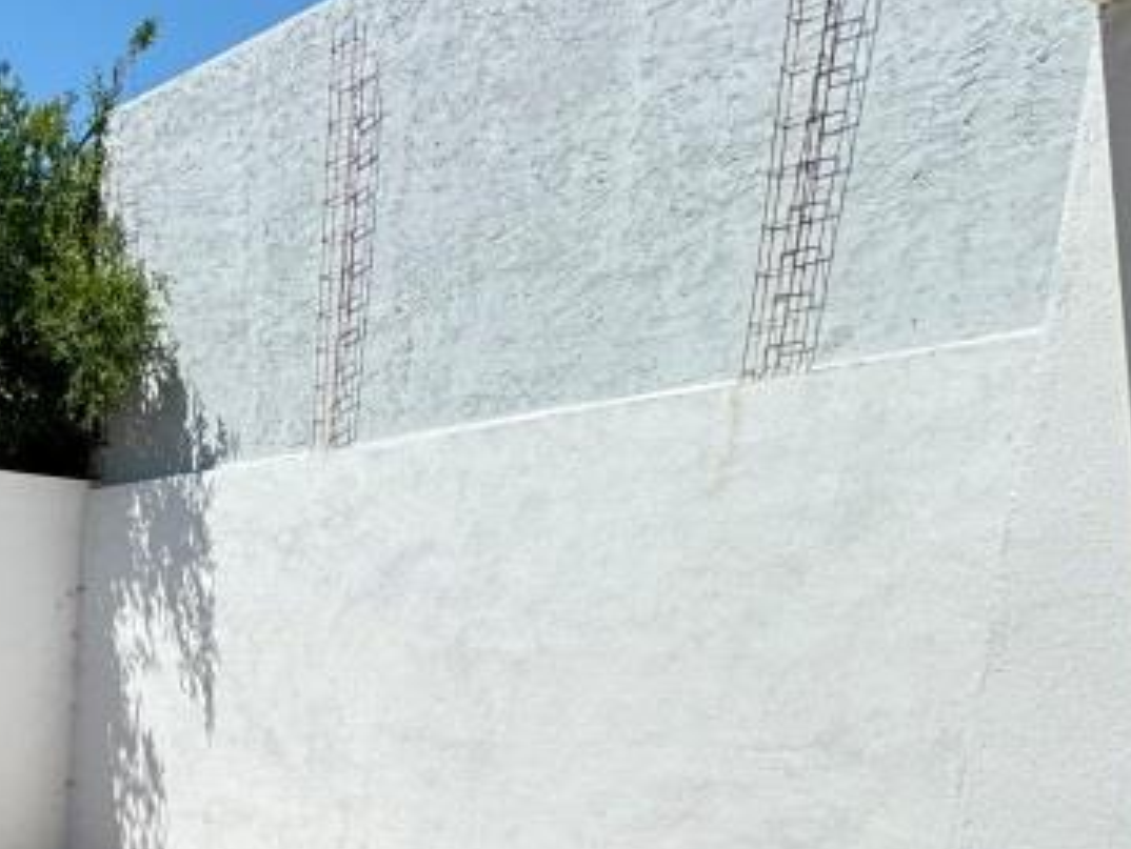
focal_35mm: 40
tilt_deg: -12.2
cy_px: 950
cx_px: -152
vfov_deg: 31.6
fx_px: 1308
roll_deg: -0.6
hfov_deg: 37.8
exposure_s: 1/932
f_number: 2.2
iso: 40
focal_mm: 2.22
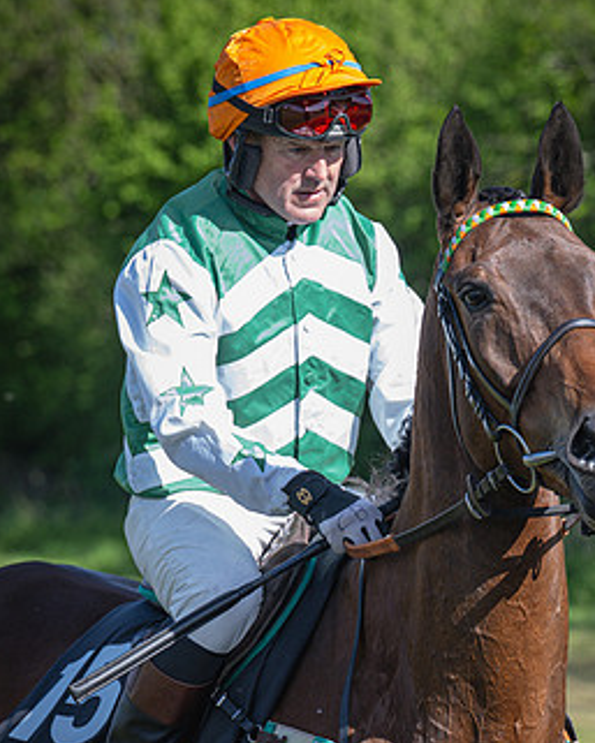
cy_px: 560
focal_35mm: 278
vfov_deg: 6.9
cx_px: 445
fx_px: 6116
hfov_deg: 5.6
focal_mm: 110
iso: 400
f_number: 4
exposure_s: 1/1000
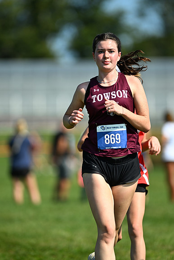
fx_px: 2174
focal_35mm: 300
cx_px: 87
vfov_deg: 6.9
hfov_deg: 4.6
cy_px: 130
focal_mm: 300
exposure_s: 1/2500
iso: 140
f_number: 2.8
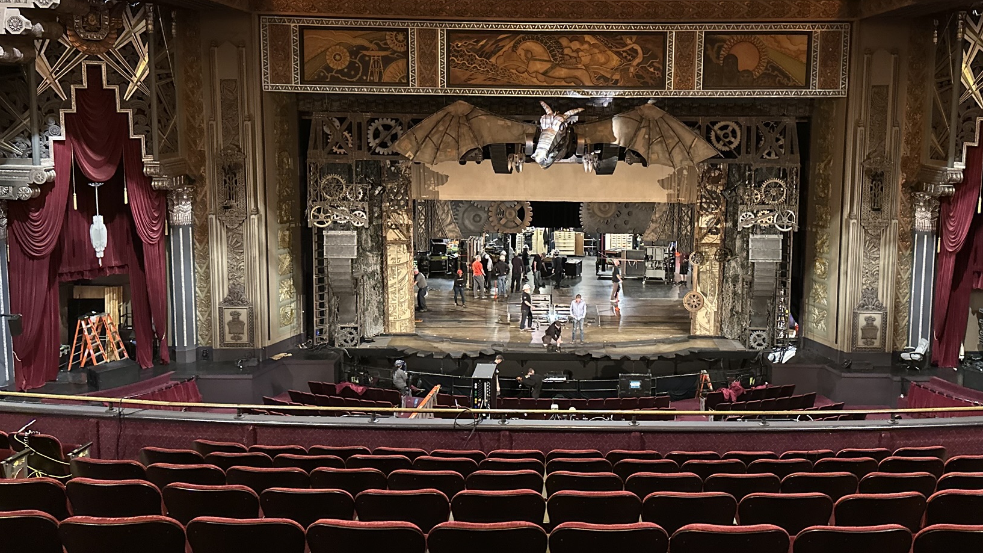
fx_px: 834
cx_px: 559
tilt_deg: -6.4
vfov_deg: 36.4
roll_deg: -0.9
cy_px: 196
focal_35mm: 32
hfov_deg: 60.8
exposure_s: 1/40
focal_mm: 6.86
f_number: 1.78
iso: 1000
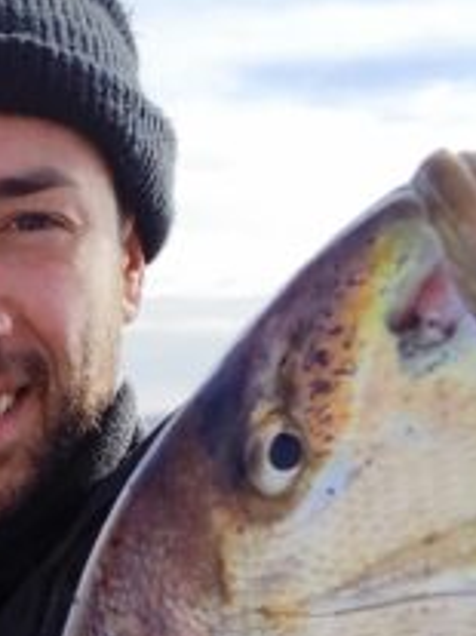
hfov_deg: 12.4
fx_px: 2092
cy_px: 1198
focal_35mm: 114
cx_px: -230
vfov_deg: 14.8
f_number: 1.65
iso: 50
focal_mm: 6.19
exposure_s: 1/1139
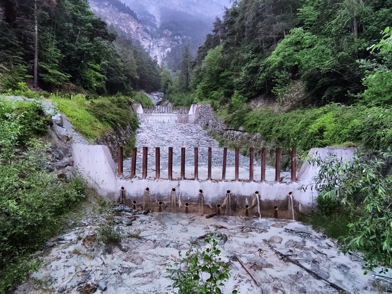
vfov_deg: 81.7
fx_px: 170
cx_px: 196
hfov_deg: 98.2
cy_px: 147
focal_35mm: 15
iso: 54
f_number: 2.2
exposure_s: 1/100
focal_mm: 1.6
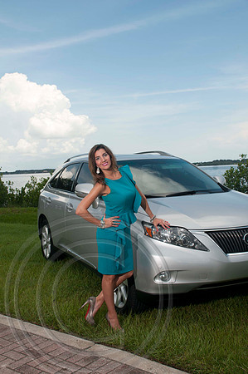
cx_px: 124
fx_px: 404
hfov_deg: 34.1
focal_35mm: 39
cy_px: 187
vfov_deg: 49.6
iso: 100
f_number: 8
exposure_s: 1/250
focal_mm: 26
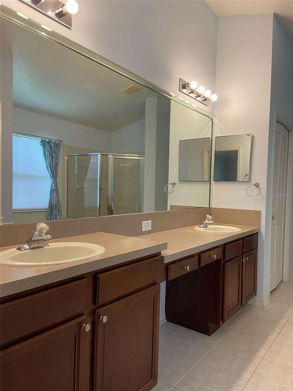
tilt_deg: -2.0
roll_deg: -1.2
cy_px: 196
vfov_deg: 67.3
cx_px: 146
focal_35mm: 26
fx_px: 294
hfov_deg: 53.0
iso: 80
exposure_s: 1/60
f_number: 1.8
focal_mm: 4.25
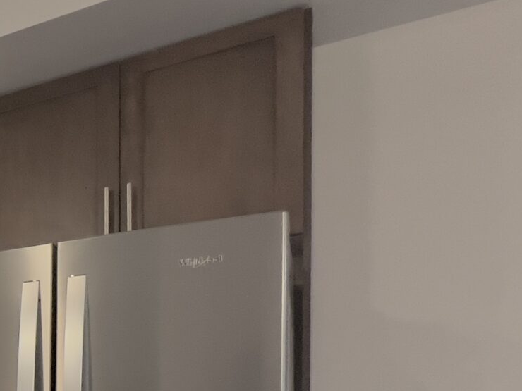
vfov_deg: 29.2
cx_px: -339
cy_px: 426
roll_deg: -0.4
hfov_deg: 25.2
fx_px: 679
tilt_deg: +0.7
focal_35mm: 45
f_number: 1.8
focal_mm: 1.57
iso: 200
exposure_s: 1/60
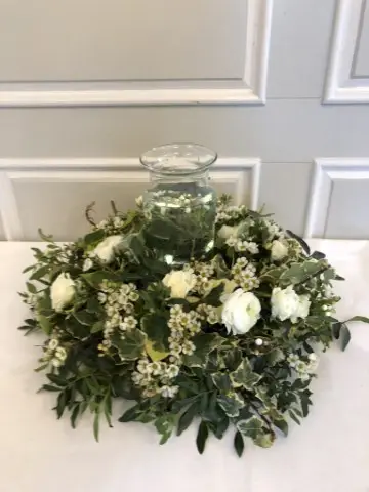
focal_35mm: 28
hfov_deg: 49.7
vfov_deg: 63.4
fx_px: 398
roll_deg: +2.6
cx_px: 184
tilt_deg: -28.4
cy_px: 246
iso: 100
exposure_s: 1/13
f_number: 1.8
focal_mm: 4
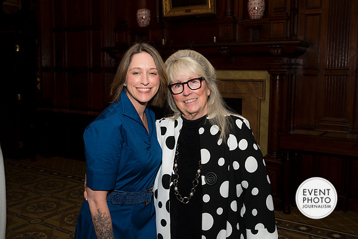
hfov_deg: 48.4
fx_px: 398
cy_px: 120
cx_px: 179
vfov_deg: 33.4
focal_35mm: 40
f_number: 5.6
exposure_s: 1/125
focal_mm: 40
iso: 800
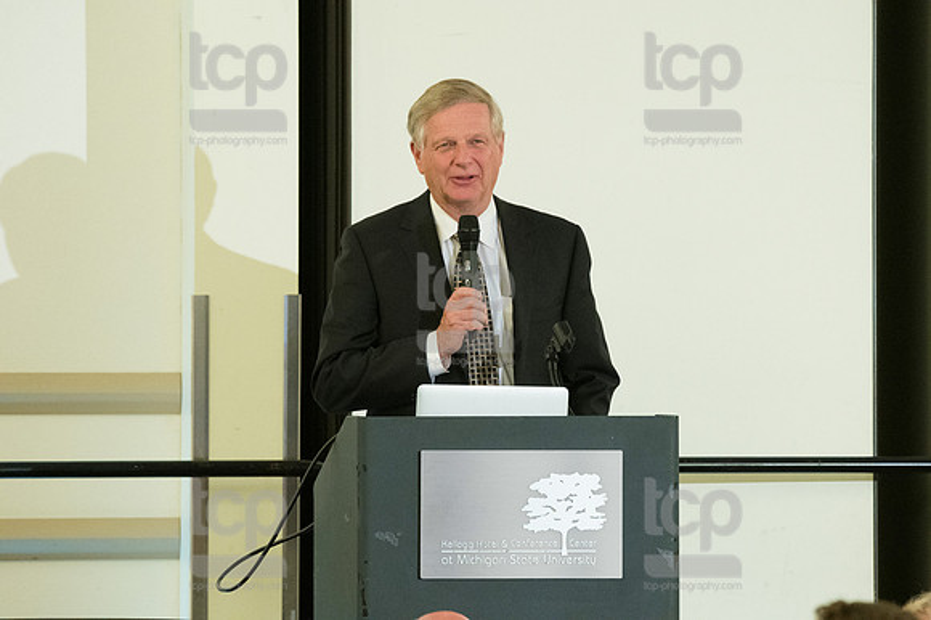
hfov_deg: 6.9
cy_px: 310
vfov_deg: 4.6
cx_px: 466
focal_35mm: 300
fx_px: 7754
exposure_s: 1/400
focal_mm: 200
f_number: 4.5
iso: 3200
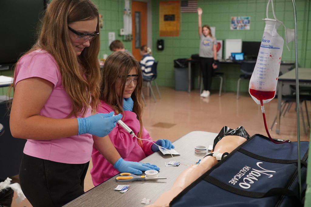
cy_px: 104
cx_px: 156
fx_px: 363
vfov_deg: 31.9
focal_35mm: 42
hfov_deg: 46.4
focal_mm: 28
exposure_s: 1/160
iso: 2000
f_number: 2.8
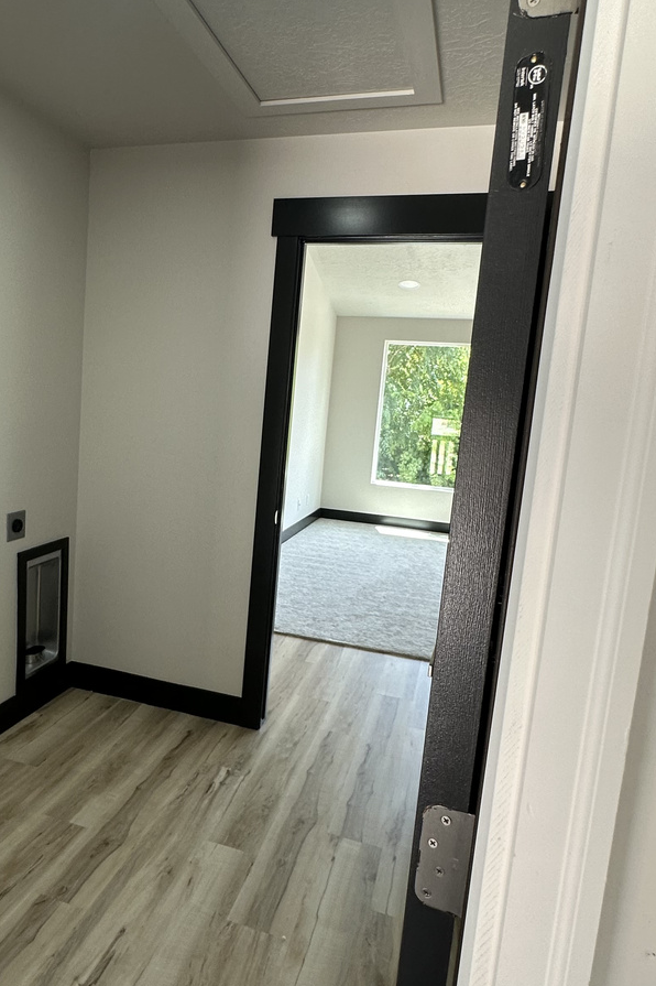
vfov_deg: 71.5
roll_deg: -4.3
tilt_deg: -7.0
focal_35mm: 25
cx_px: 228
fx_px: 684
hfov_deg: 50.5
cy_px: 497
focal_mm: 2.22
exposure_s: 1/99
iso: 80
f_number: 2.2
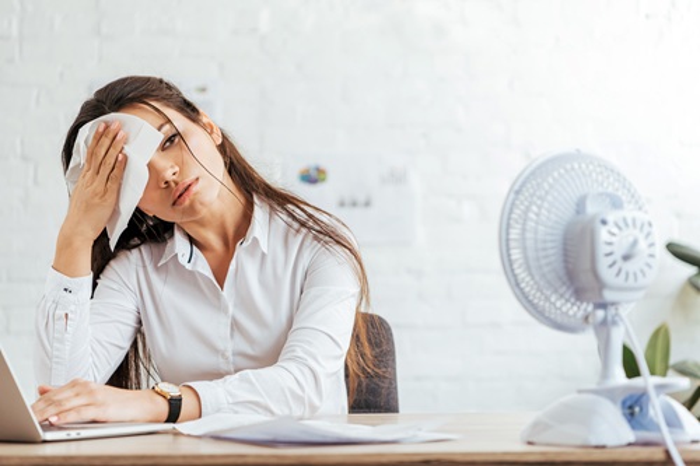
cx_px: 350
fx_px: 1361
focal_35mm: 70
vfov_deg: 19.4
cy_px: 233
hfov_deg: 28.9
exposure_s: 1/250
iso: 250
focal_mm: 70
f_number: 3.5
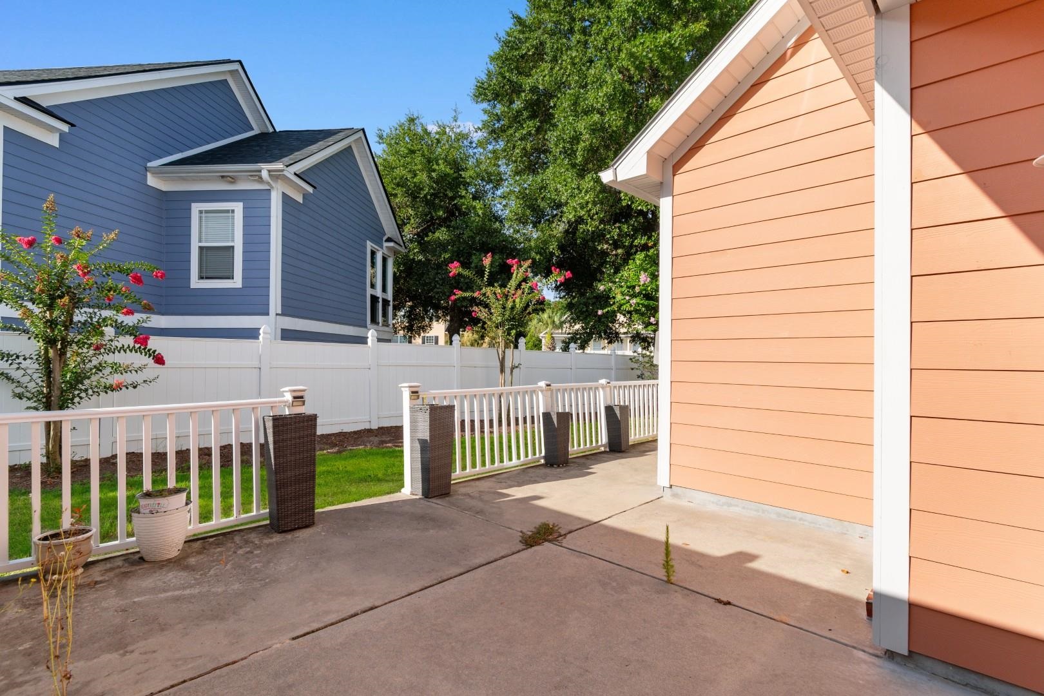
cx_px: 522
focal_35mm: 16
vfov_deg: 73.7
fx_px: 464
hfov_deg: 96.7
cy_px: 348
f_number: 8
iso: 100
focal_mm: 11
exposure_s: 1/250
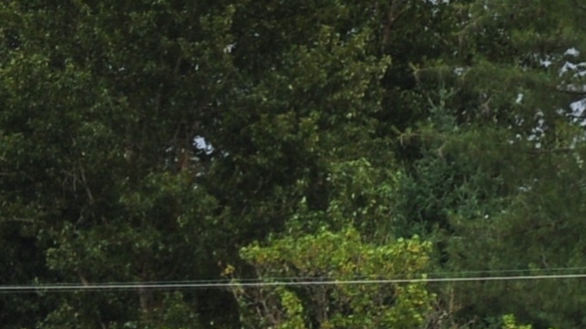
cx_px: -251
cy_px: 662
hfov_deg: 4.8
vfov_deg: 2.7
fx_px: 6992
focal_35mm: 450
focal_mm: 44
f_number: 10
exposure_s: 1/200
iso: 200
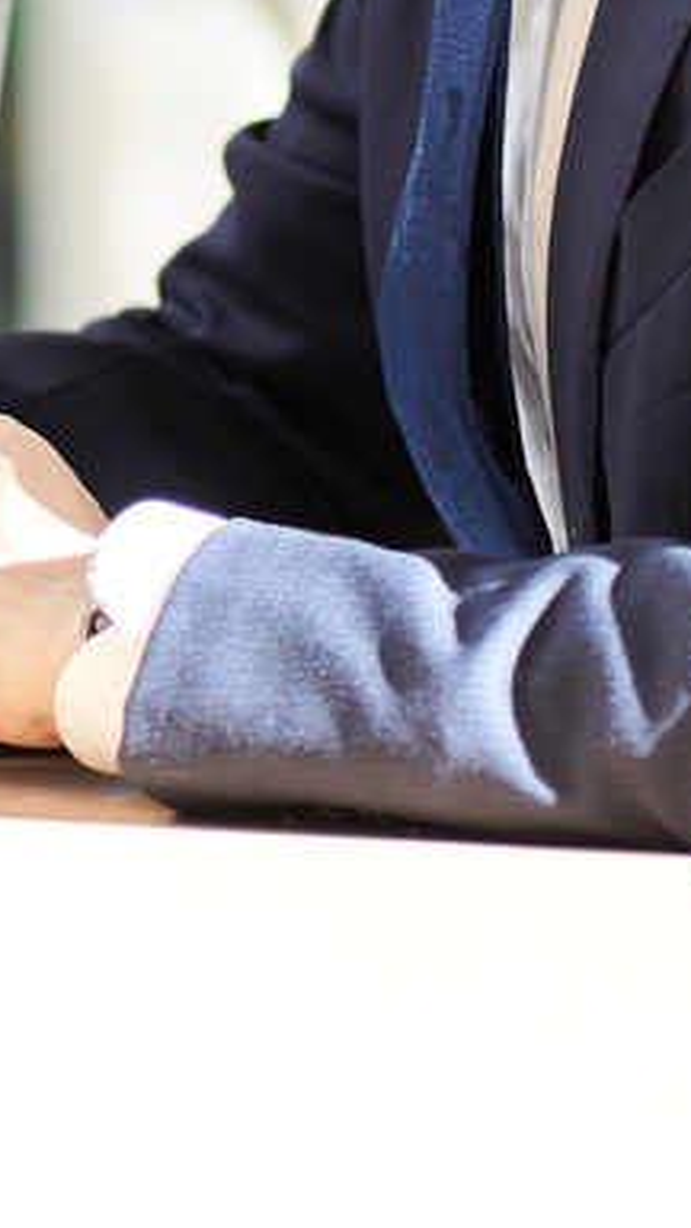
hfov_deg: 2.6
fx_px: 15114
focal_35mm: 464
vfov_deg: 4.6
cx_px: -1180
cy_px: -334
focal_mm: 85
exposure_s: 1/125
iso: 100
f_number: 2
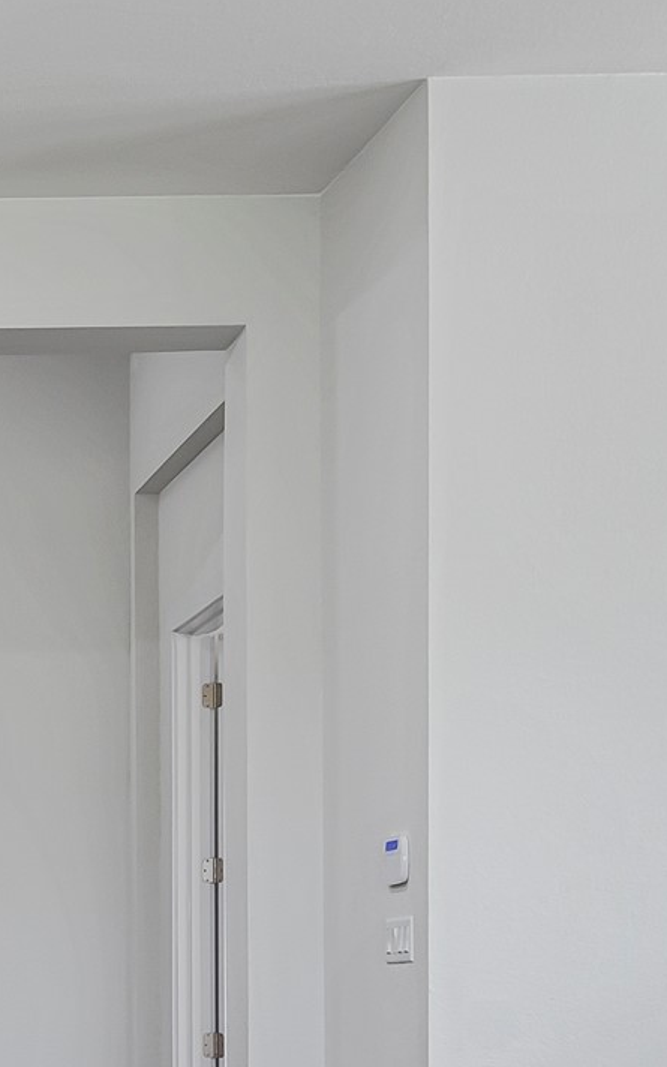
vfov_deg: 22.8
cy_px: 967
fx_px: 2576
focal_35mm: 89
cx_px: -420
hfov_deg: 13.6
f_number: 8
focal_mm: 19
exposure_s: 1/6
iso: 200
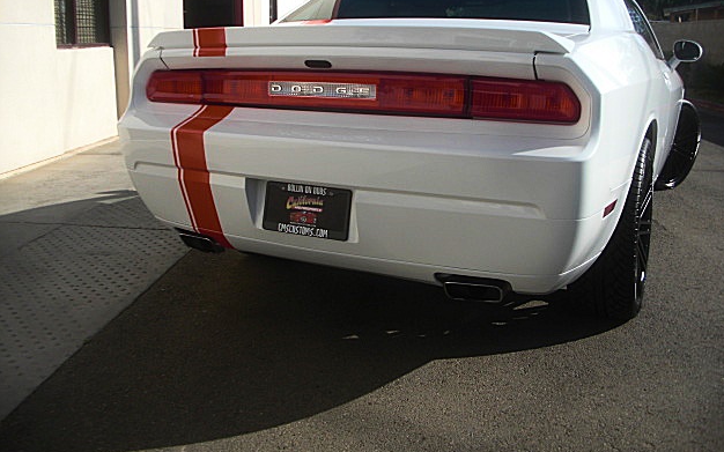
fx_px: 769
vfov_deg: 32.7
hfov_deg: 50.4
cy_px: 181
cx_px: 369
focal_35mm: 39
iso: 50
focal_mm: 6.3
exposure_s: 1/1000
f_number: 2.8
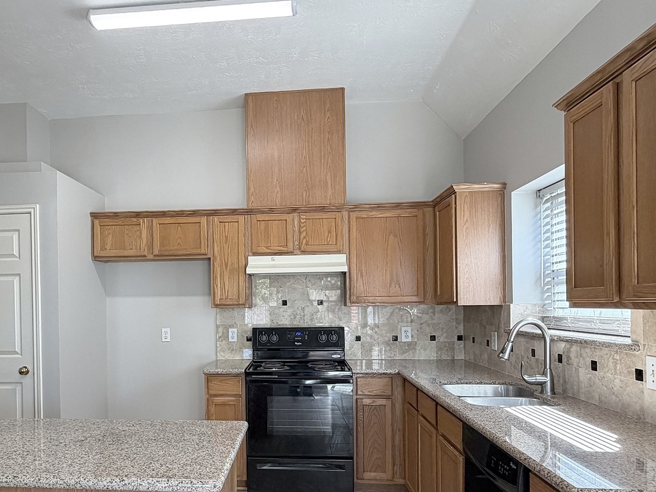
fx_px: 493
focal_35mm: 26
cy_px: 306
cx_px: 253
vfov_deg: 52.5
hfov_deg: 66.5
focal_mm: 2.22
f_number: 2.2
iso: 125
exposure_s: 1/120
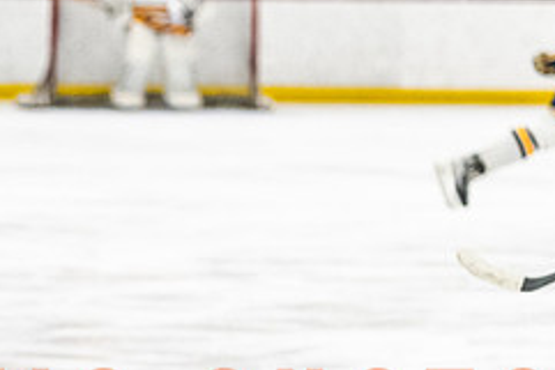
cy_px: 470
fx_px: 6108
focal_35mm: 396
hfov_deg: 5.2
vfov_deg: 3.5
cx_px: -215
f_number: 2.8
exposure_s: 1/800
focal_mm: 105
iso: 3200
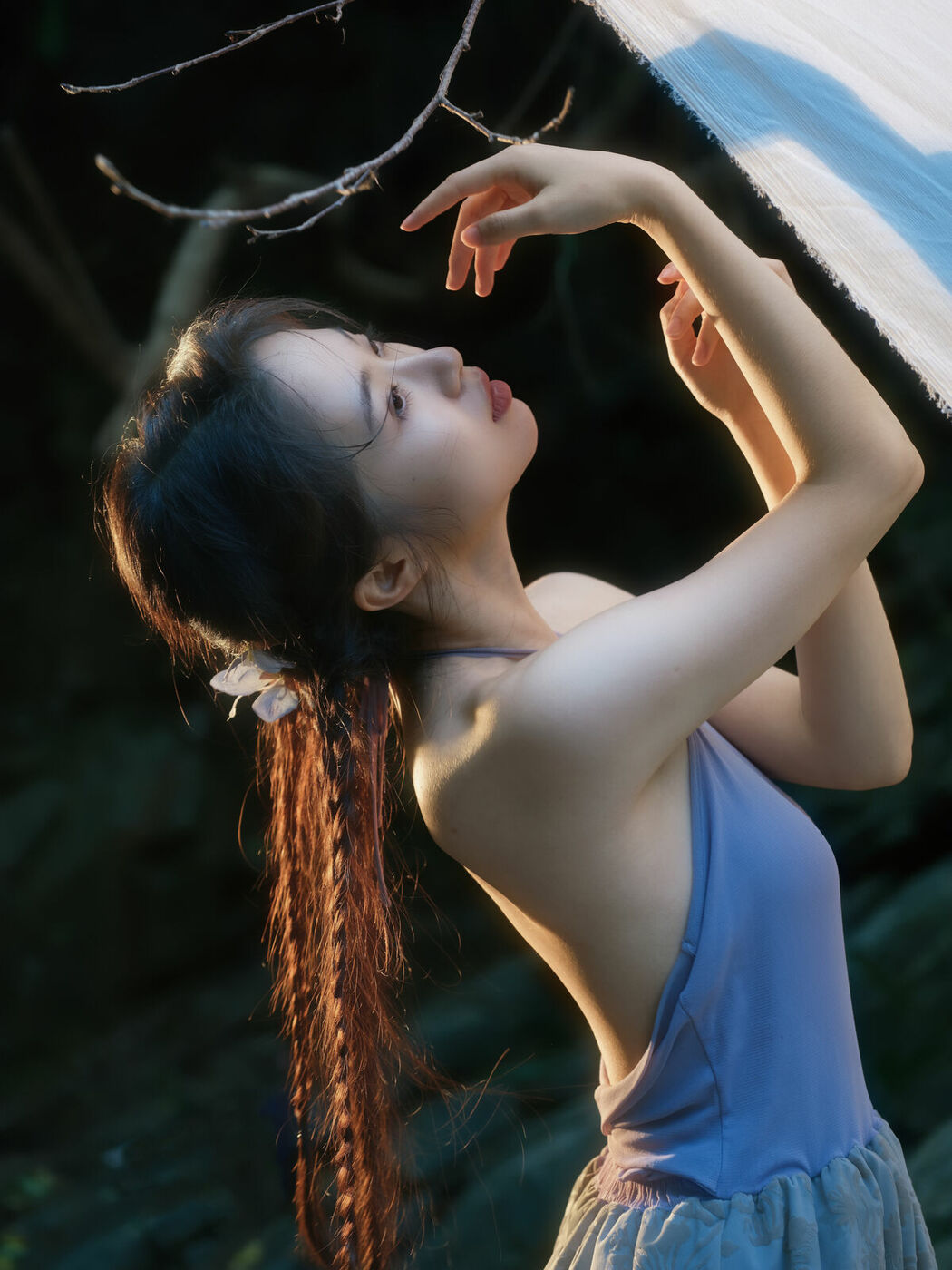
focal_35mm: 93
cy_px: 635
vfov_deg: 21.1
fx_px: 3410
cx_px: 476
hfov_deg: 15.9
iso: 200
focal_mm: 117.4
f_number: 6.4
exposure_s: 1/50
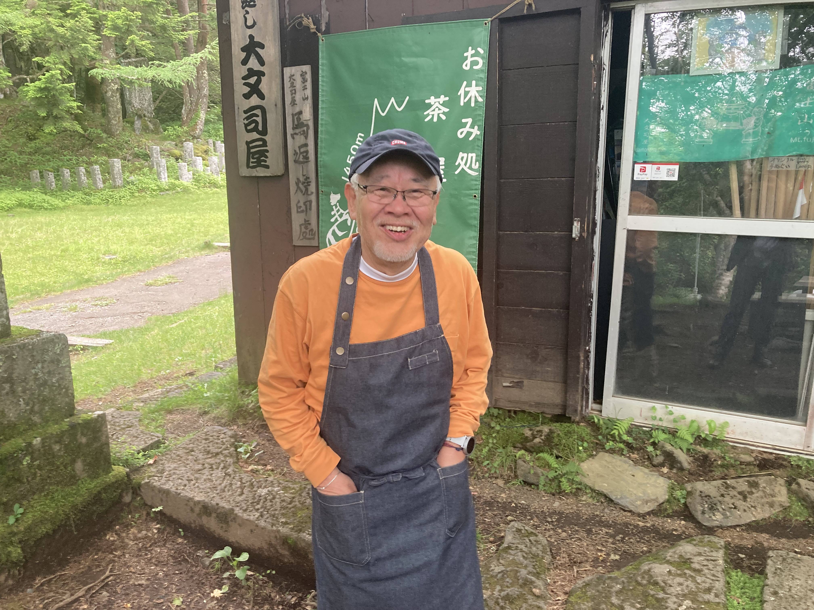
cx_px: 407
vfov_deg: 49.7
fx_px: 658
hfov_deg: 63.4
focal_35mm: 28
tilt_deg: -10.6
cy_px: 305
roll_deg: +0.2
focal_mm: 3.99
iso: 125
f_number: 1.8
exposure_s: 1/60
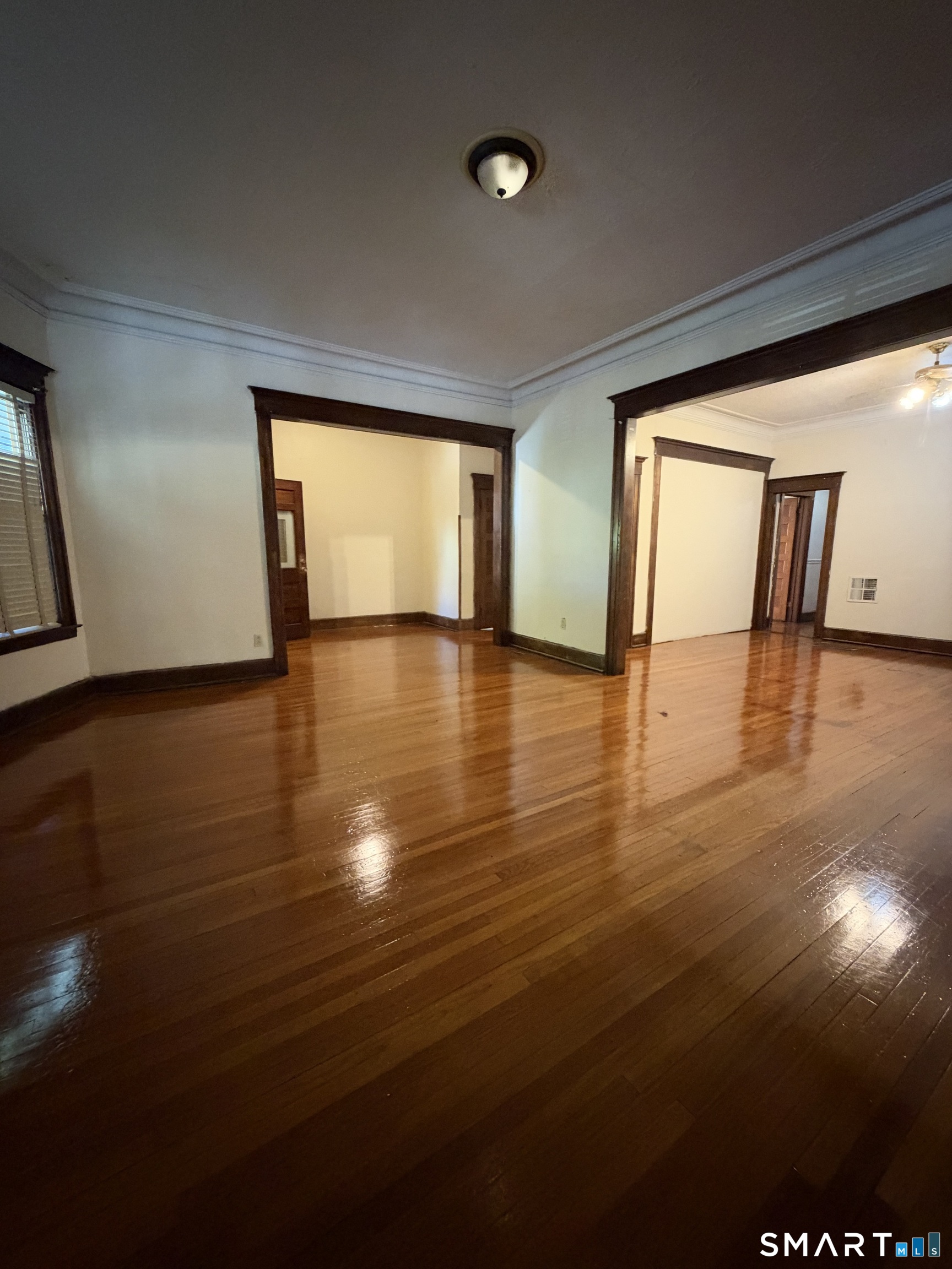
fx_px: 513
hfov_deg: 85.7
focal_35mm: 14
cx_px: 476
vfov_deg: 102.1
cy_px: 634
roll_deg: +0.4
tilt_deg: -8.5
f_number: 2.2
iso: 1250
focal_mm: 2.22
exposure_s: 1/40
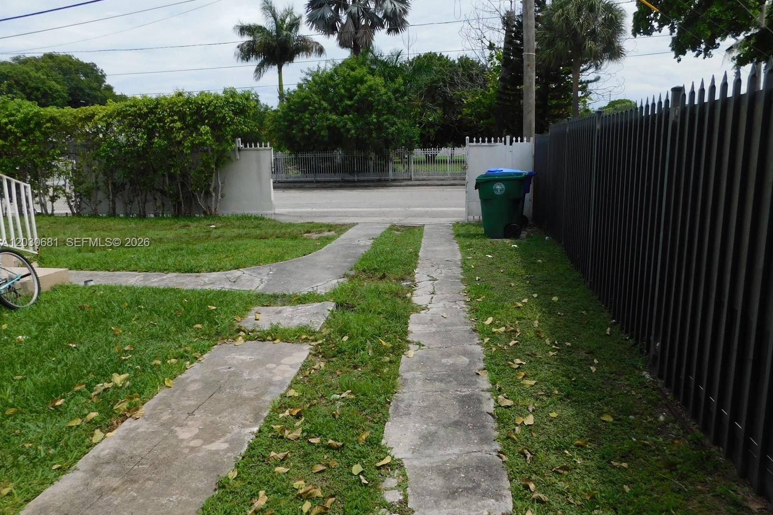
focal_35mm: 24
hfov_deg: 73.7
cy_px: 243
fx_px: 515
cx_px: 387
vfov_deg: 53.1
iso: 125
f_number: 6
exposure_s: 1/500
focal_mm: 4
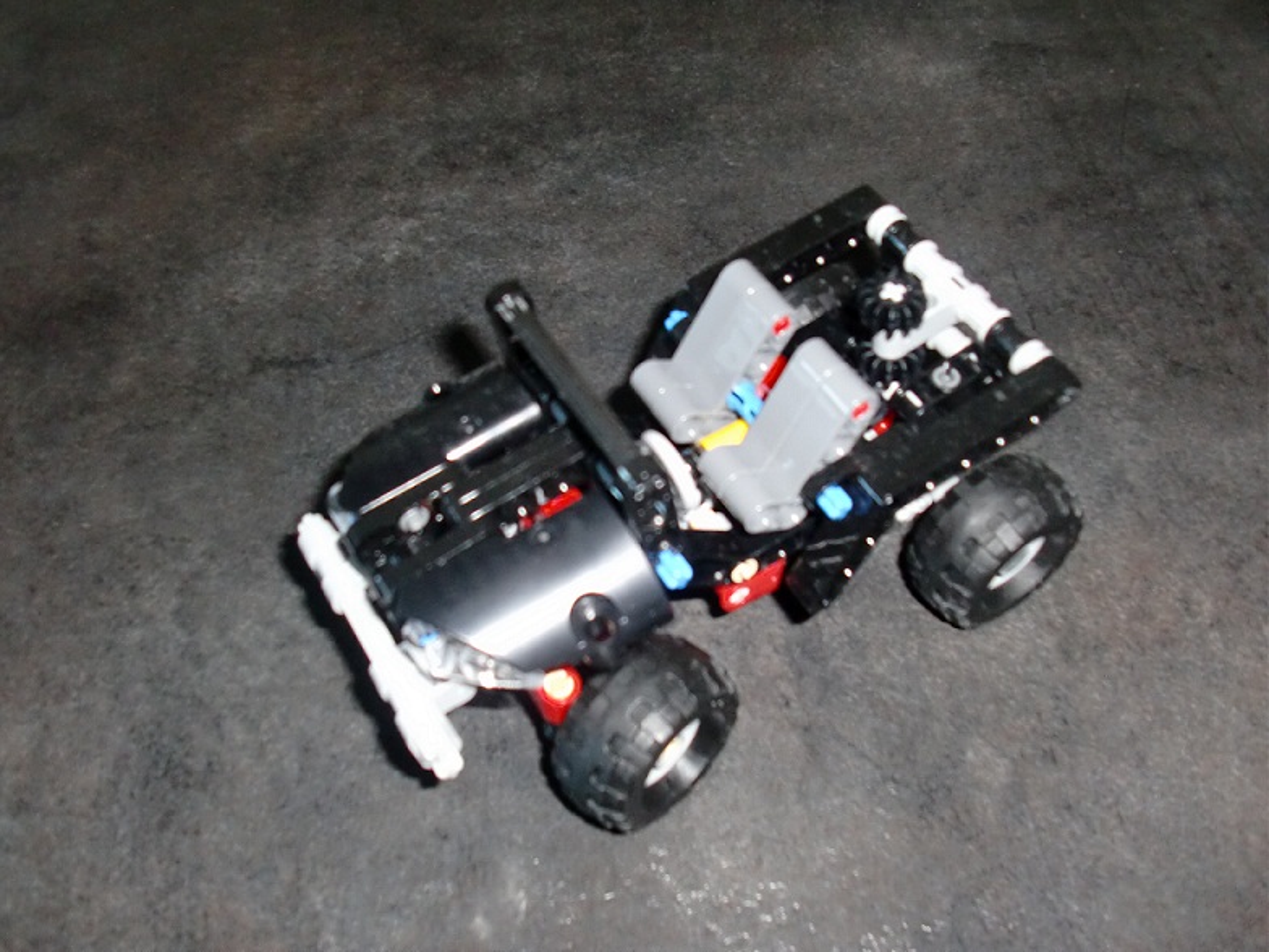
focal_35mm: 36
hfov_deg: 51.4
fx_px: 1320
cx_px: 634
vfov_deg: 39.7
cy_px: 476
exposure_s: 1/60
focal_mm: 6.3
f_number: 2.8
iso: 400
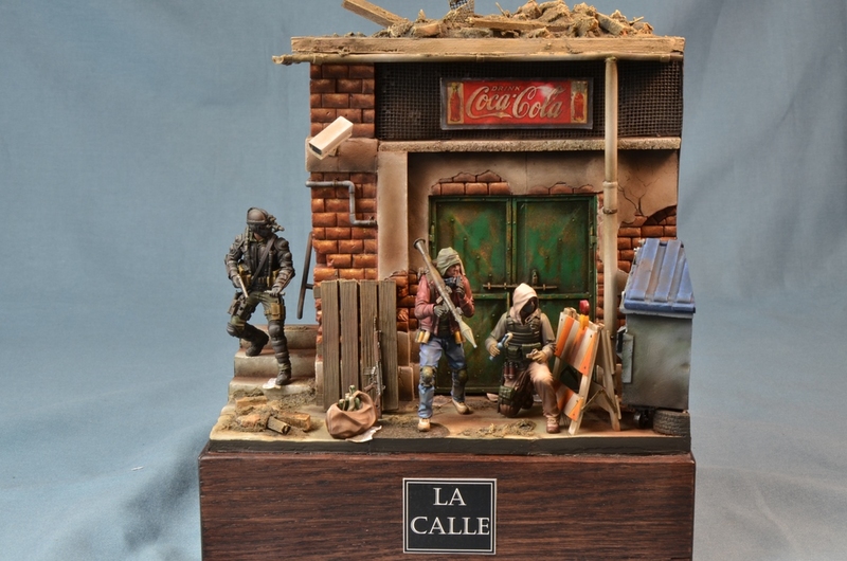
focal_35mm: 68
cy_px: 280
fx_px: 1585
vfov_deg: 20.1
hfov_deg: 29.9
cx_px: 424
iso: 200
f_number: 20
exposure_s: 1/1.3
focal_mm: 45
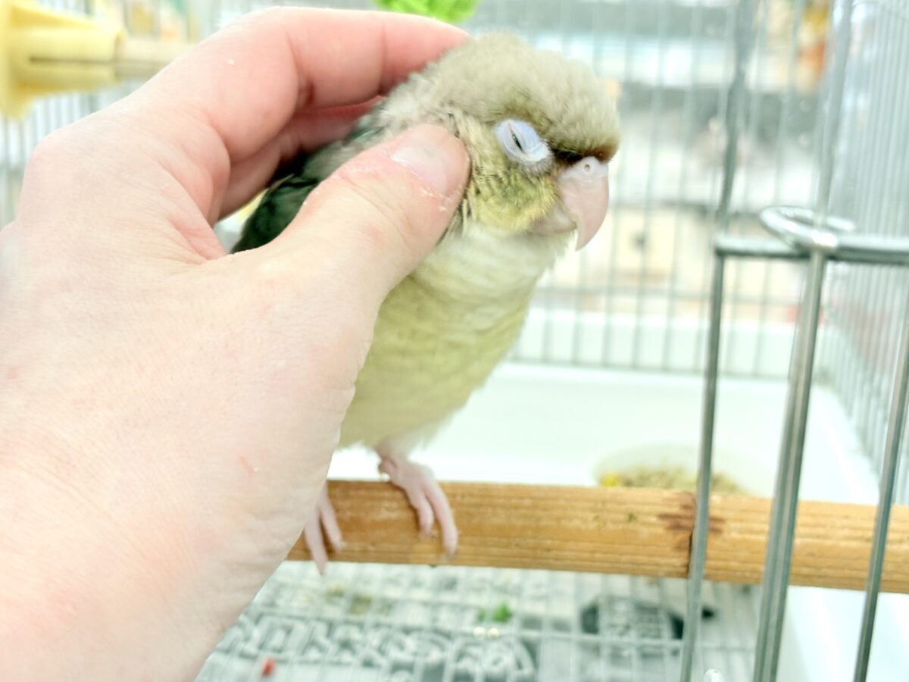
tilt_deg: -19.2
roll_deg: -1.8
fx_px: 1365
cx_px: 454
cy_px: 341
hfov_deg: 36.8
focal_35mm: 52
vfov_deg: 28.0
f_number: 1.6
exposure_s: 1/50
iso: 80
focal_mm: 5.96
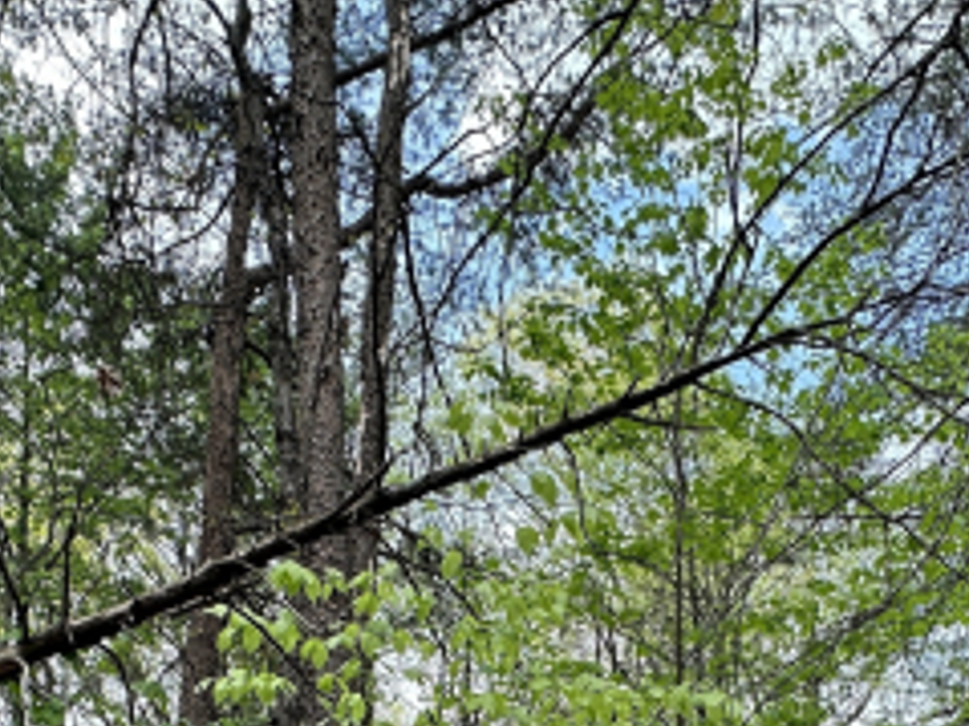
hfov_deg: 47.6
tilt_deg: +7.7
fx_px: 1091
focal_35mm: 39
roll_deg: +1.9
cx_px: 578
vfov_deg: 29.0
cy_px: 969
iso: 40
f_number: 2.2
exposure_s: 1/273
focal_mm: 2.22
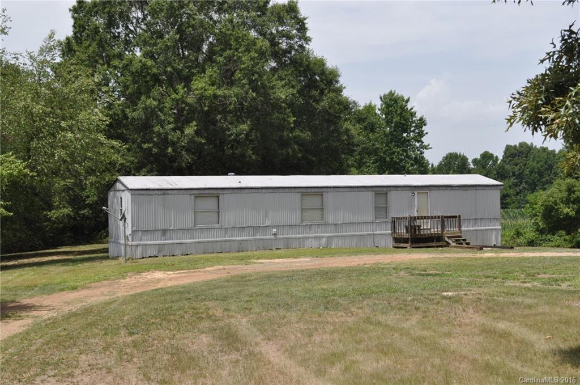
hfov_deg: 41.2
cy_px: 192
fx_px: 772
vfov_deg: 28.0
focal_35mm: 48
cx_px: 290
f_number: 9
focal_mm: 32
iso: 200
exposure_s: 1/320
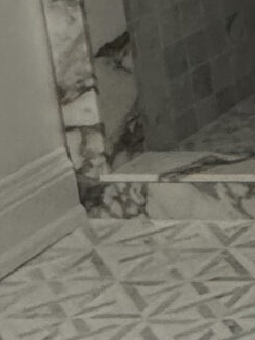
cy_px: -24
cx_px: 824
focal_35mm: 111
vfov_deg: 17.2
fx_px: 1091
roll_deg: +0.4
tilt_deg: -12.2
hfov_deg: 9.5
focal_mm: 2.22
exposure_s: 1/120
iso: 250
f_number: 2.2
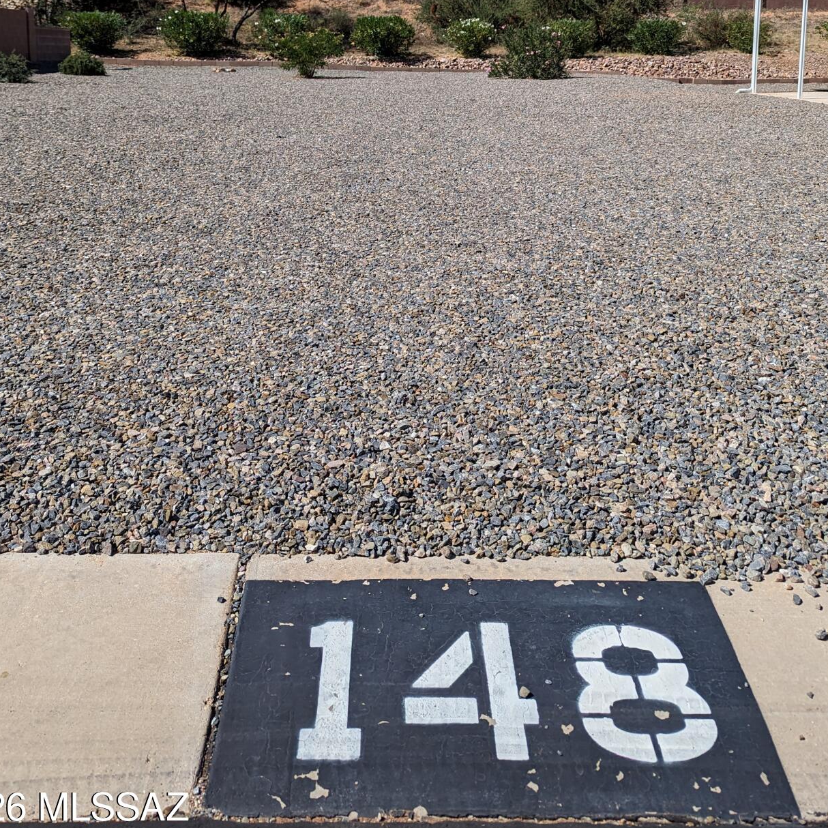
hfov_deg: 47.2
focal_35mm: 35
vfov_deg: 45.3
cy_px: 188
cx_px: 423
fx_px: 947
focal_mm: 6.81
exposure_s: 1/3236
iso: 38
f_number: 1.85
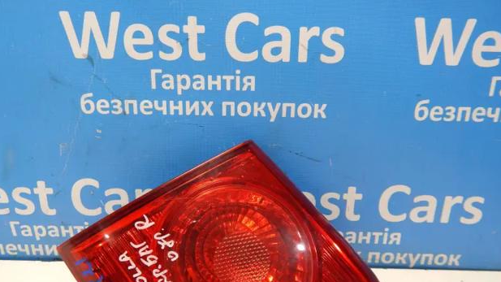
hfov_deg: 71.9
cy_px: 169
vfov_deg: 44.2
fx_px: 345
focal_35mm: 26
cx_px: 244
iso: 250
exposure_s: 1/30
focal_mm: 4
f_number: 3
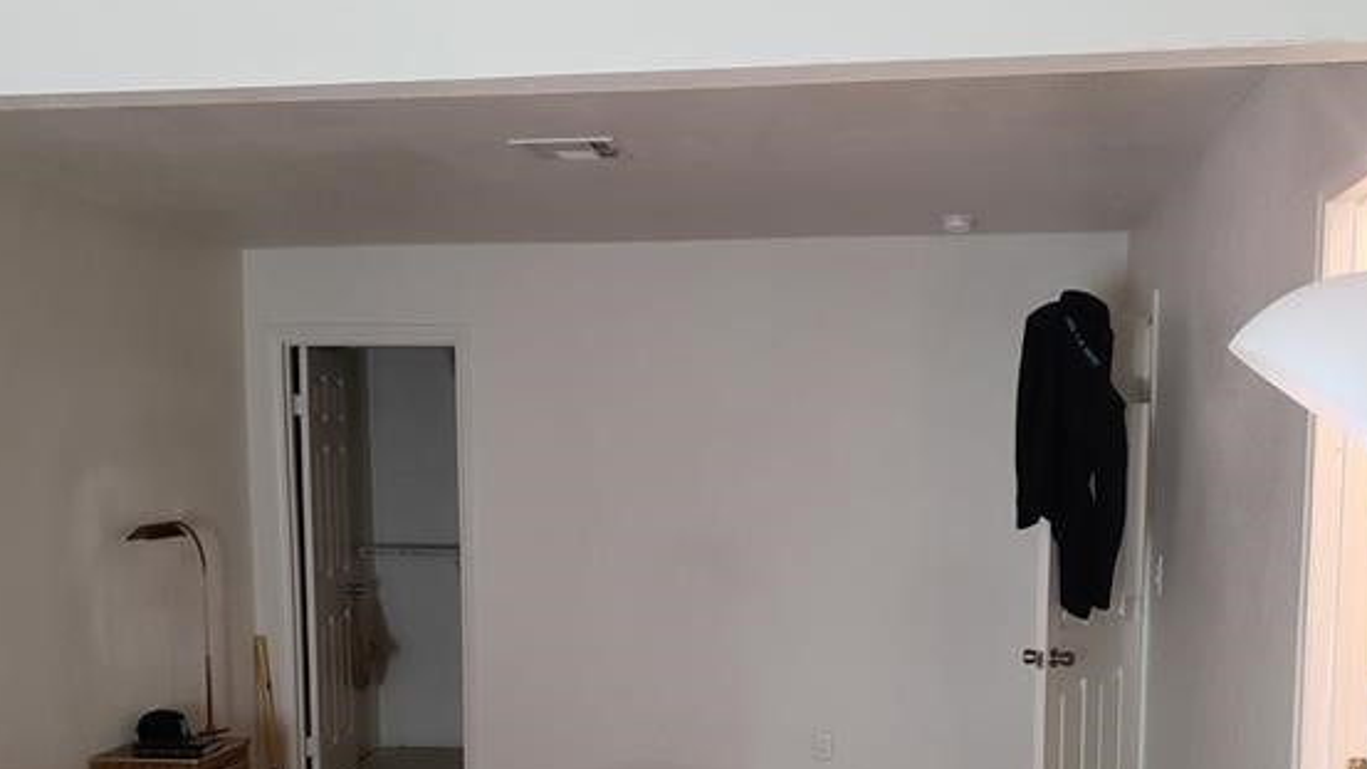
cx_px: 653
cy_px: 695
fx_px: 1486
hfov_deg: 49.4
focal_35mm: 41
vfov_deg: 27.9
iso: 640
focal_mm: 4.3
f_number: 1.5
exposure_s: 1/30
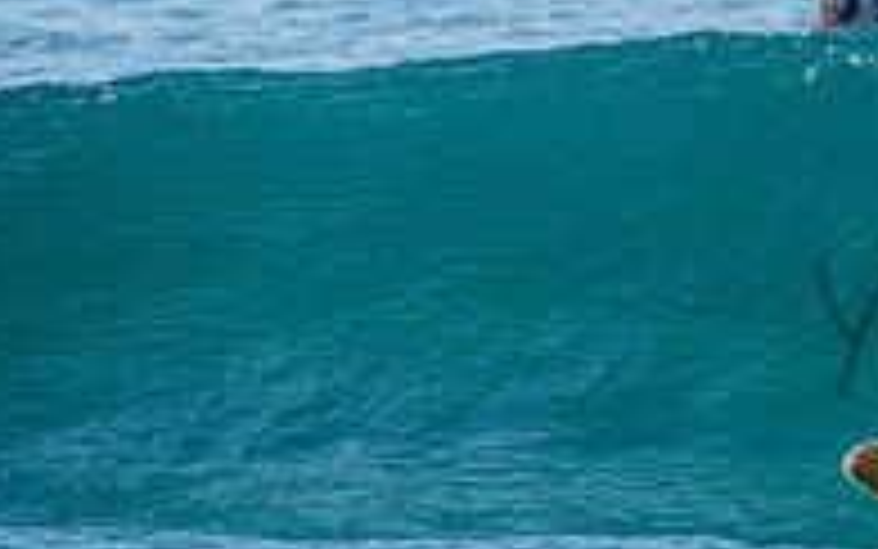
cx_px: 1279
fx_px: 36214
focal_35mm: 1513
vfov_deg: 0.9
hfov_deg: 1.4
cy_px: 290
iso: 280
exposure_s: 1/2000
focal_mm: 500
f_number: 5.6
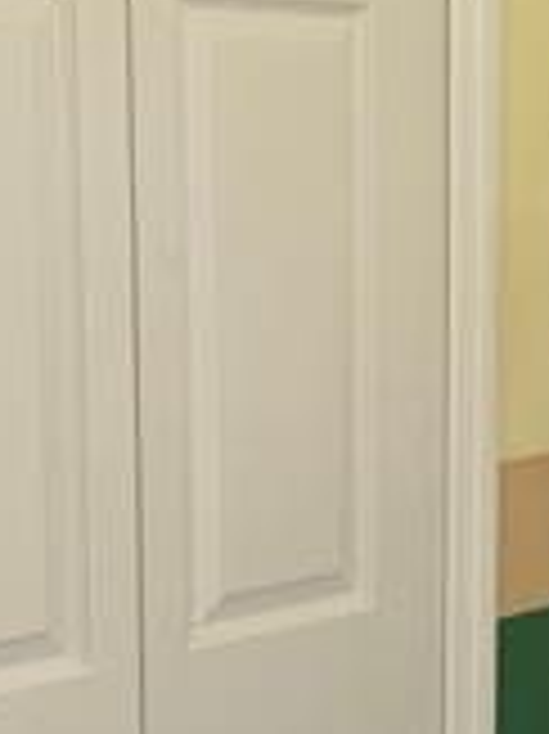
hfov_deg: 14.3
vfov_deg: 20.5
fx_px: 2033
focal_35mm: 96
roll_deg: -1.6
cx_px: 842
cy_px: 383
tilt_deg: -7.2
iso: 80
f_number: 1.5
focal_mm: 5.7
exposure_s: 1/120
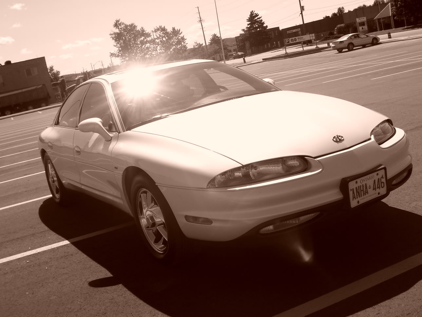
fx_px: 512
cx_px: 211
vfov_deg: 34.3
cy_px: 158
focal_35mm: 42
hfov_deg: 44.8
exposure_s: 1/750
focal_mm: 7
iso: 80
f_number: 5.6
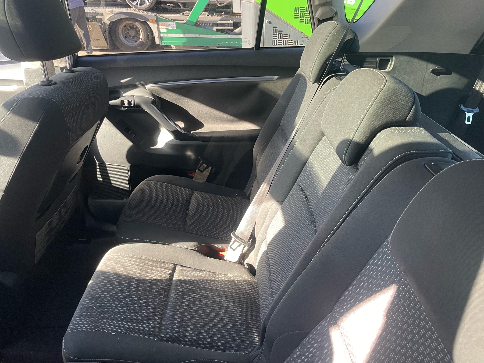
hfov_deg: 67.3
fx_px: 364
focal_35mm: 26
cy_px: 182
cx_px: 242
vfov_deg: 53.1
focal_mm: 4.2
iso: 200
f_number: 1.6
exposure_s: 1/60
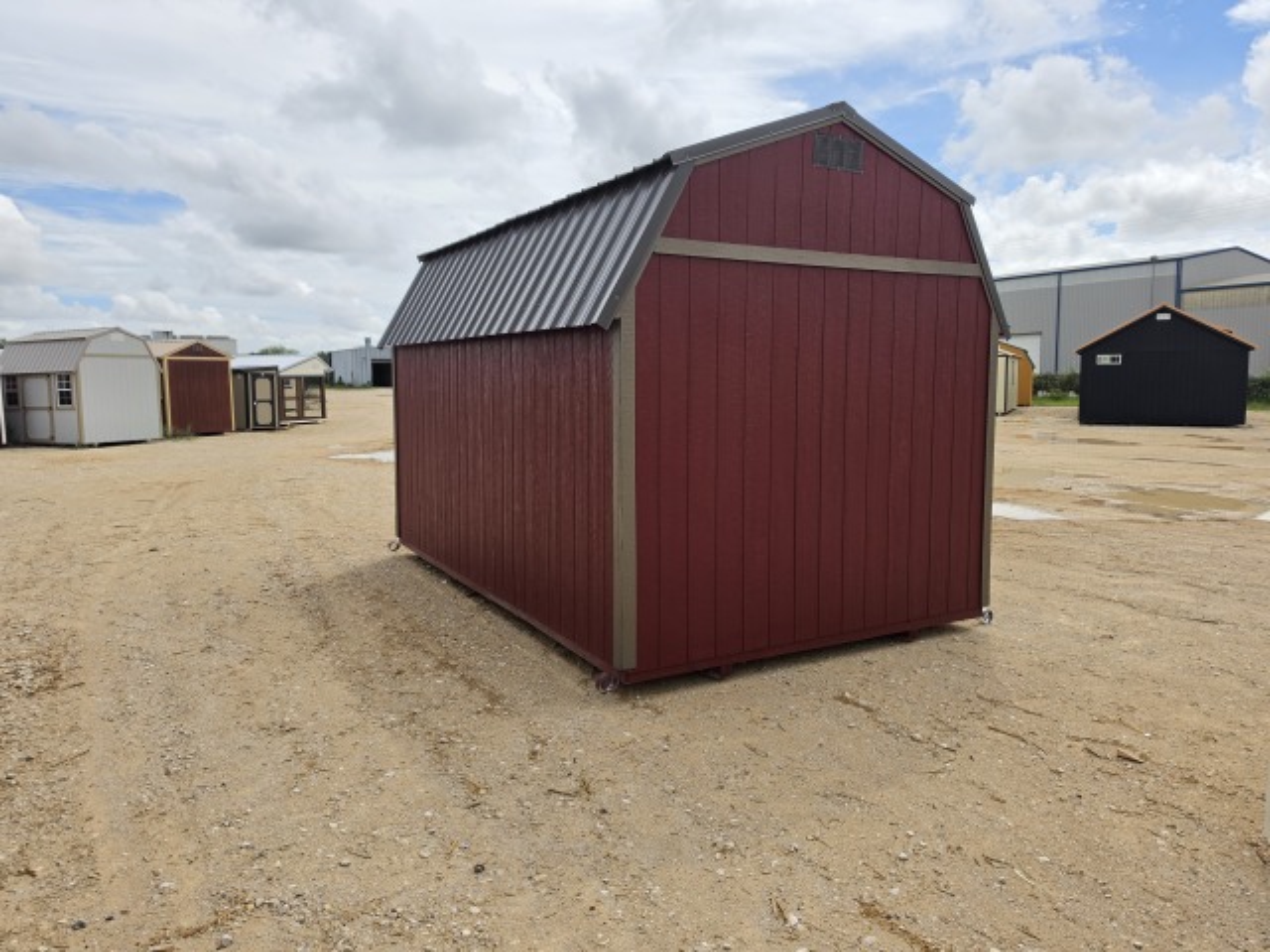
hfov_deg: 73.9
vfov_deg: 58.9
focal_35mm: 23
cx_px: 635
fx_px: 844
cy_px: 476
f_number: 1.4
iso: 50
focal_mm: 6.5
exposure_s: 1/7939
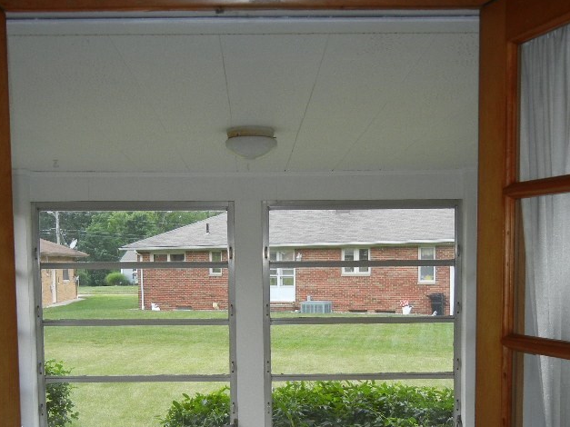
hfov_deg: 38.9
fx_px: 807
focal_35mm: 49
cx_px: 270
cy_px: 329
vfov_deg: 29.1
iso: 160
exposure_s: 1/66.2
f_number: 3.5
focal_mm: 5.4
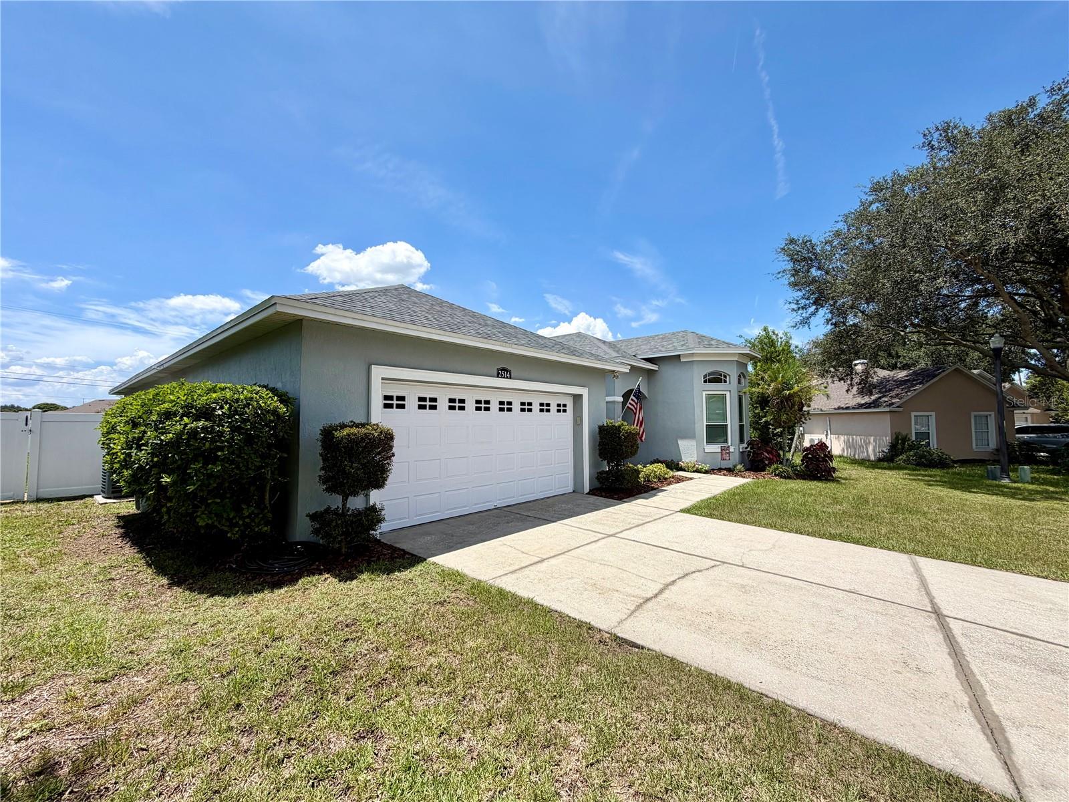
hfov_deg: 102.1
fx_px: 432
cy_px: 401
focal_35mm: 14
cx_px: 534
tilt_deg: +3.2
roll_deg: -0.2
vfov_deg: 85.7
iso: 20
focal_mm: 2.22
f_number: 2.2
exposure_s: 1/955
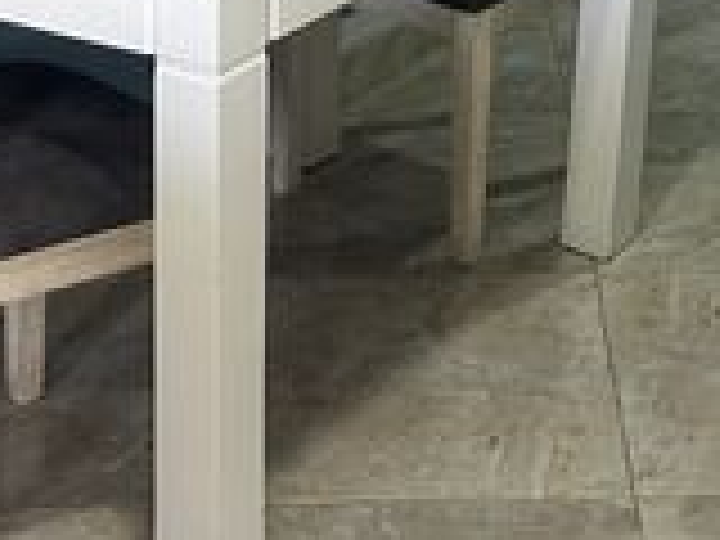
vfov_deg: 13.2
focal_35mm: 100
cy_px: -454
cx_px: 682
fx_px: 2080
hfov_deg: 19.2
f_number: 1.78
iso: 250
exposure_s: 1/84
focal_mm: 6.86
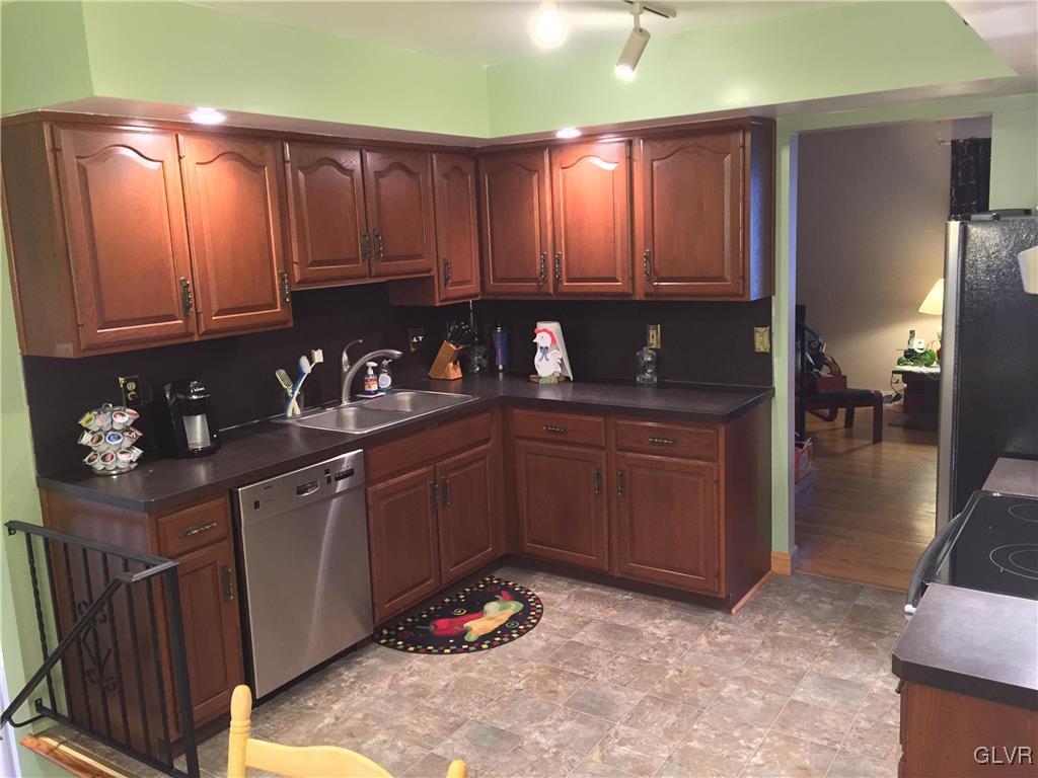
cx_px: 519
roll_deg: +1.9
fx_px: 870
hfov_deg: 61.7
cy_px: 389
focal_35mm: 29
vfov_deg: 48.2
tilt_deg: -9.2
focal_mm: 4.15
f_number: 2.2
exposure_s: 1/30
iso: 250
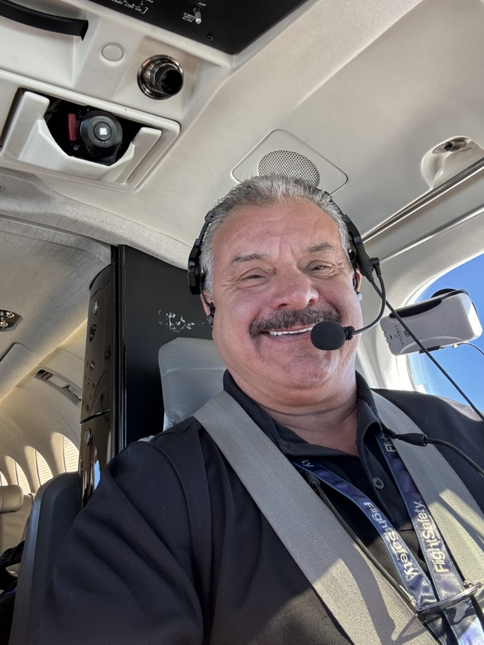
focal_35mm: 30
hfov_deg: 46.8
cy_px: 322
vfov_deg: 60.0
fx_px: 559
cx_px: 242
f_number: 1.9
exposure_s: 1/100
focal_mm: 2.69
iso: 40
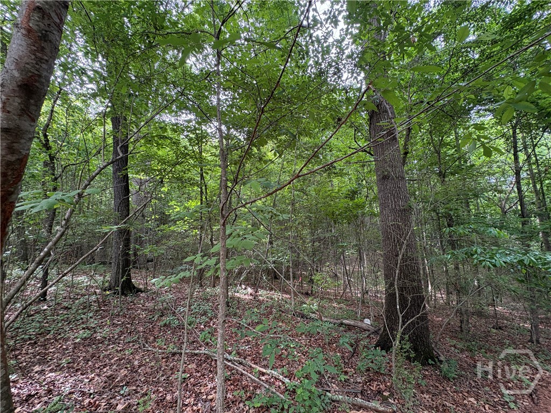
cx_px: 276
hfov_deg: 102.1
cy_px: 206
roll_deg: +4.1
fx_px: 223
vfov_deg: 85.7
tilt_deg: +9.2
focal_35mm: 14
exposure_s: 1/99
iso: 125
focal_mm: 2.22
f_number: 2.2
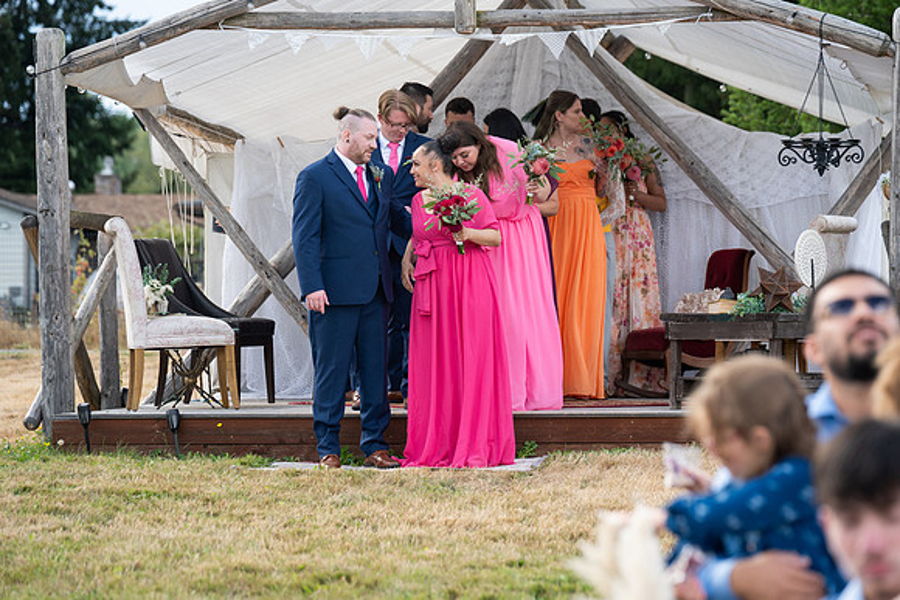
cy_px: 300
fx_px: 3751
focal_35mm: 150
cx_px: 450
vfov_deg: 9.2
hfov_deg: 13.7
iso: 400
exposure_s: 1/500
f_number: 4.5
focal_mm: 150
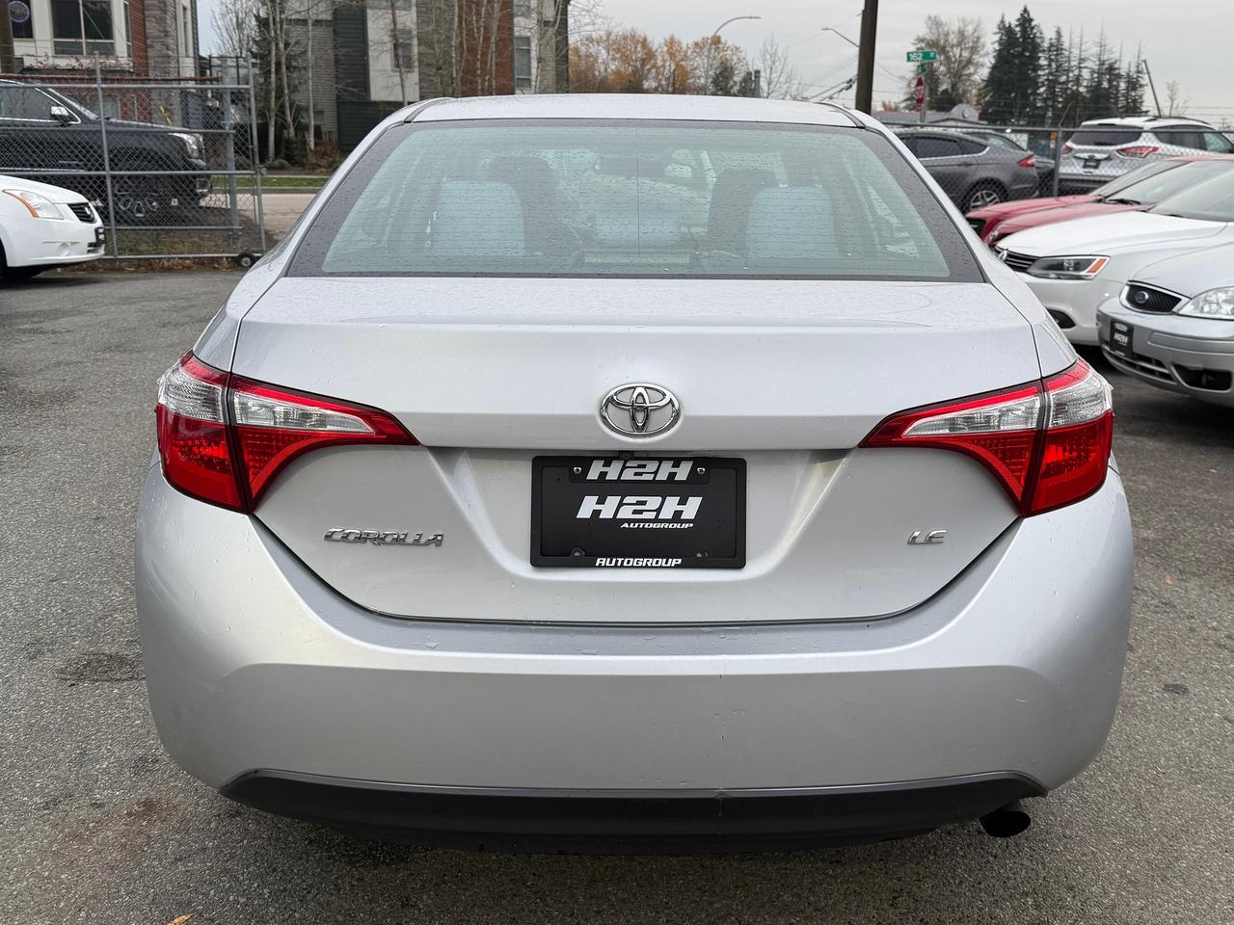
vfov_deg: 56.8
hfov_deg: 71.6
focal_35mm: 24
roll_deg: -0.7
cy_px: 462
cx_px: 617
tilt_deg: -11.3
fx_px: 856
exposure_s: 1/121
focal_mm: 6.76
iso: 80
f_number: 1.78
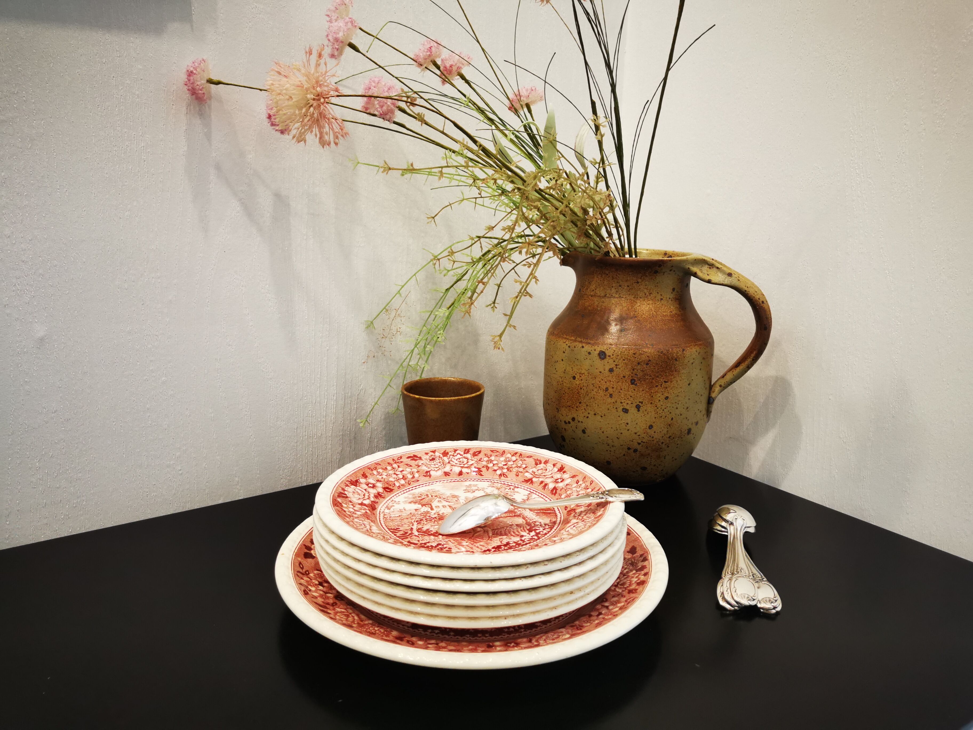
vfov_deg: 51.4
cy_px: 365
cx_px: 486
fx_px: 759
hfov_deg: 65.3
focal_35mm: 27
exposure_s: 1/50
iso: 200
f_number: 1.8
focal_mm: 5.58
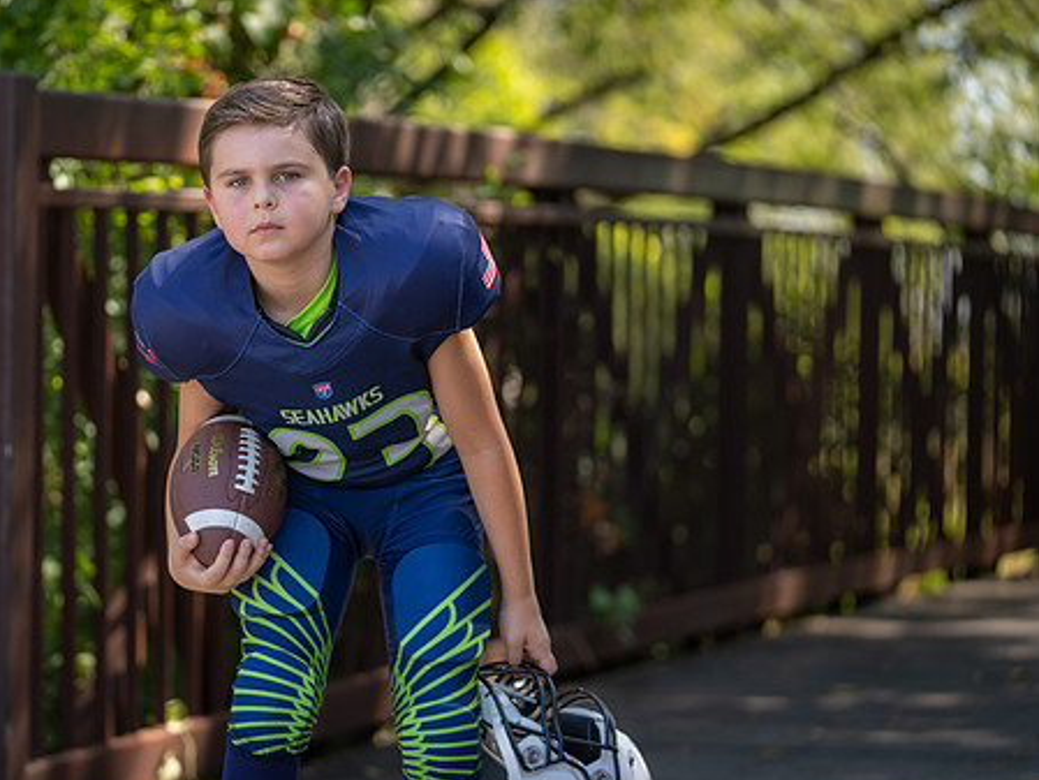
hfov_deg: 14.8
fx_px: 3993
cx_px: 370
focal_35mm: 133
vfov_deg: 11.2
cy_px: 367
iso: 100
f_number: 2.8
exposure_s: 1/320
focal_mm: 107
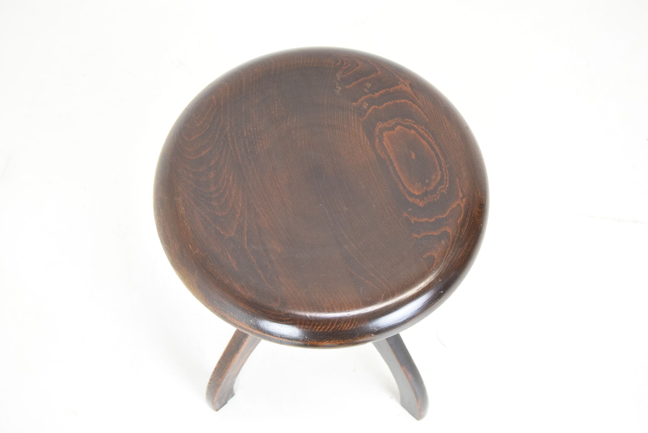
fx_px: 838
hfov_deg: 42.3
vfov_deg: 29.0
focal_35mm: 46
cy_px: 216
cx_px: 324
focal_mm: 31
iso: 1600
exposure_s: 1/100
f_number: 5
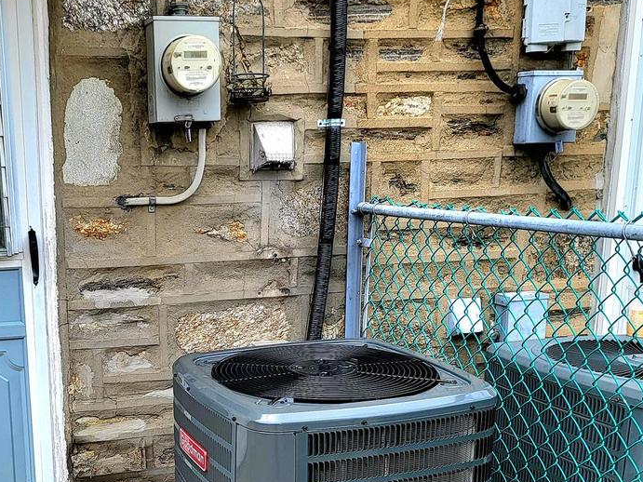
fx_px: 929
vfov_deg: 28.5
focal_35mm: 50
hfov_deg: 37.4
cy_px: 384
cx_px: 174
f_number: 1.8
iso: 40
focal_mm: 5
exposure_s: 1/1429
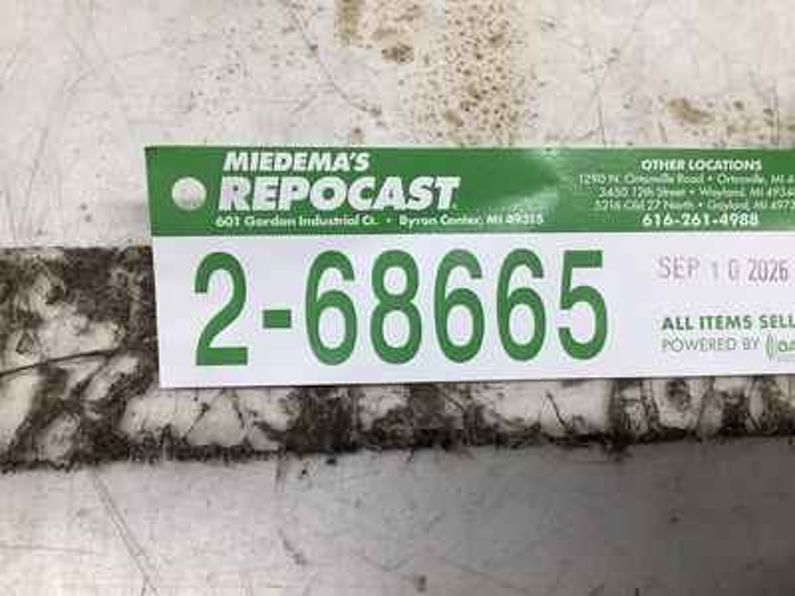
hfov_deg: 58.4
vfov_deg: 45.4
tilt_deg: -70.7
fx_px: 712
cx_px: 398
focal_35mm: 31
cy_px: 298
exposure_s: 1/120
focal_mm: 3.3
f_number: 2.4
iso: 50
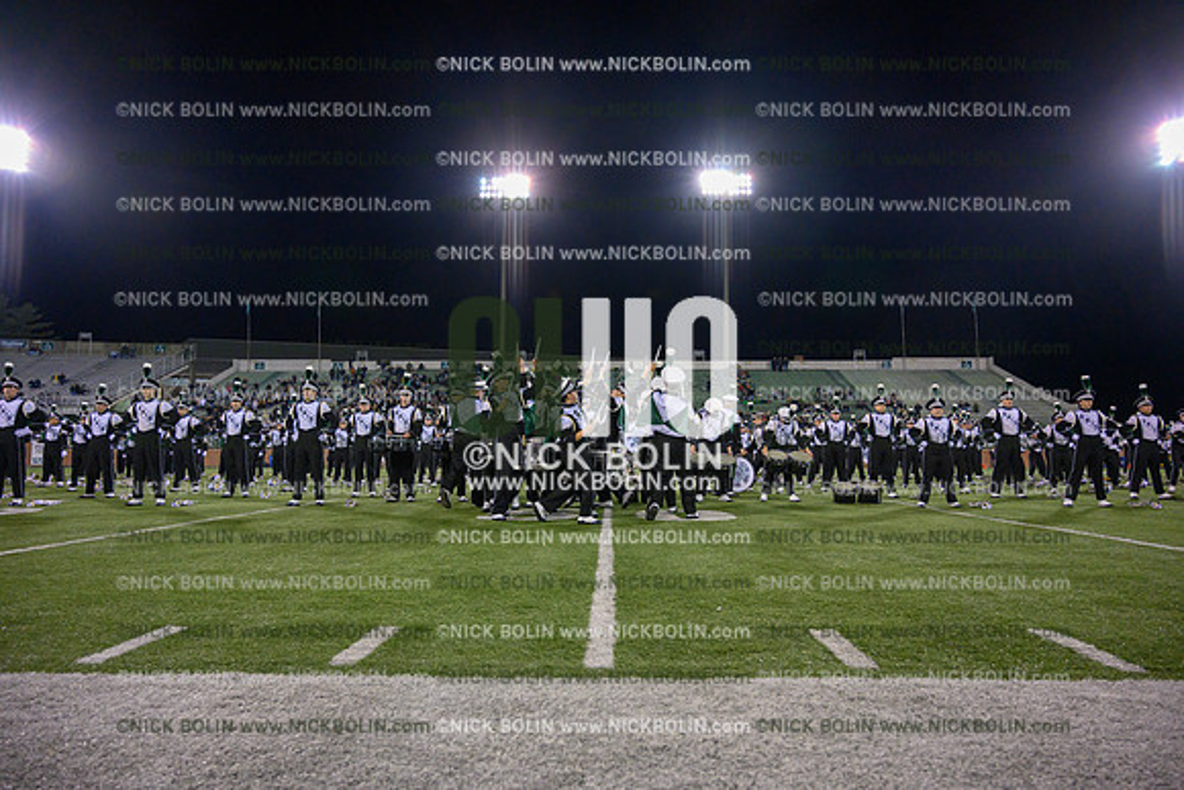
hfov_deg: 73.7
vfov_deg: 53.2
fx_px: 789
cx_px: 592
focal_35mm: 24
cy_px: 395
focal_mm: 24
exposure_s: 1/1000
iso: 5000
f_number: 4
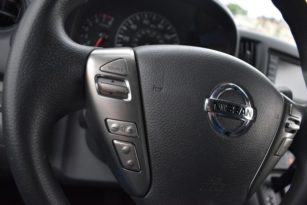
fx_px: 239
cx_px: 157
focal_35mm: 28
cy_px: 101
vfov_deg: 46.4
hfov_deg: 65.4
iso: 800
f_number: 3.5
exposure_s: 1/125
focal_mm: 18
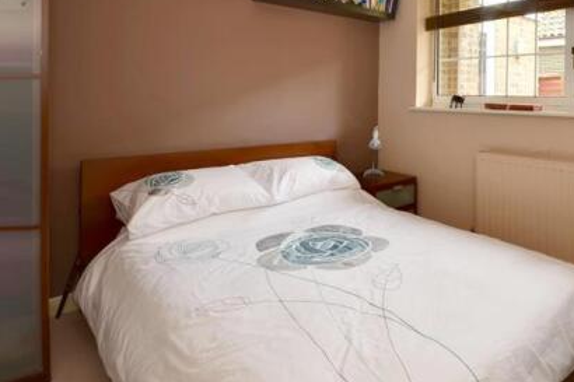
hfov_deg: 70.1
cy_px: 86
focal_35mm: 24
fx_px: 382
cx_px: 412
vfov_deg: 50.4
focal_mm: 10
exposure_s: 1/3
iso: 200
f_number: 11
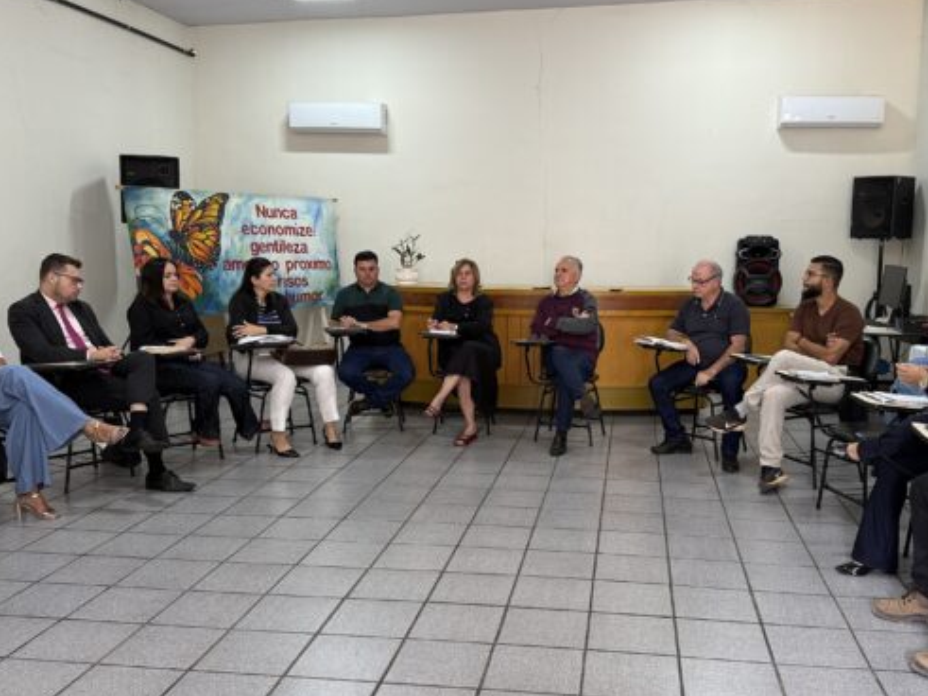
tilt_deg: -6.4
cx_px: 531
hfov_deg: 53.8
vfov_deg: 41.8
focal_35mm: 34
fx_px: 911
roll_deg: -0.6
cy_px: 350
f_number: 1.78
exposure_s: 1/60
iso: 250
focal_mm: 6.76
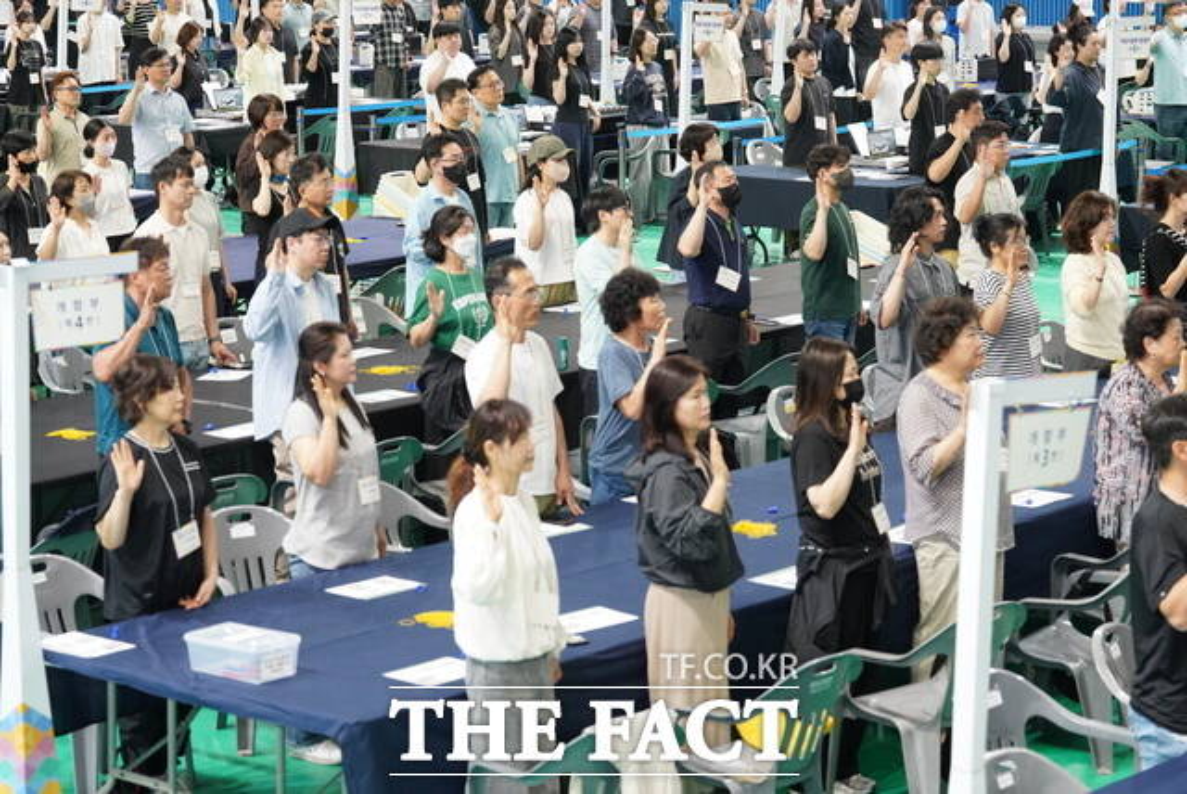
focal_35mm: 97
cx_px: 594
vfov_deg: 14.1
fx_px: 3201
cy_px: 397
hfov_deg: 21.0
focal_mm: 97
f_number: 5.6
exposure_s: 1/80
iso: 2000
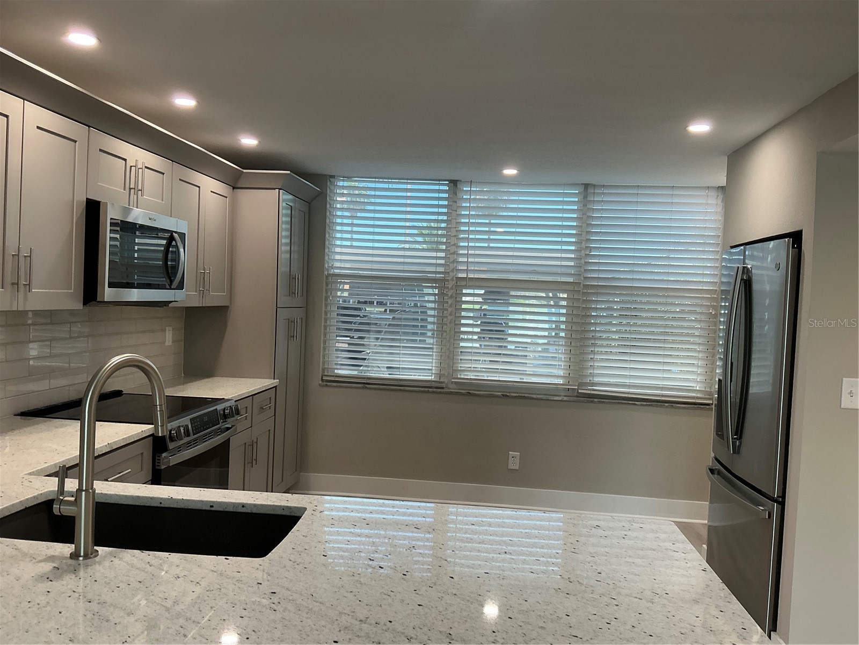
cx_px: 430
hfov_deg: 63.4
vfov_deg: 49.7
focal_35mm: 28
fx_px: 695
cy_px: 322
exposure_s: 1/60
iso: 32
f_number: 1.8
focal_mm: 3
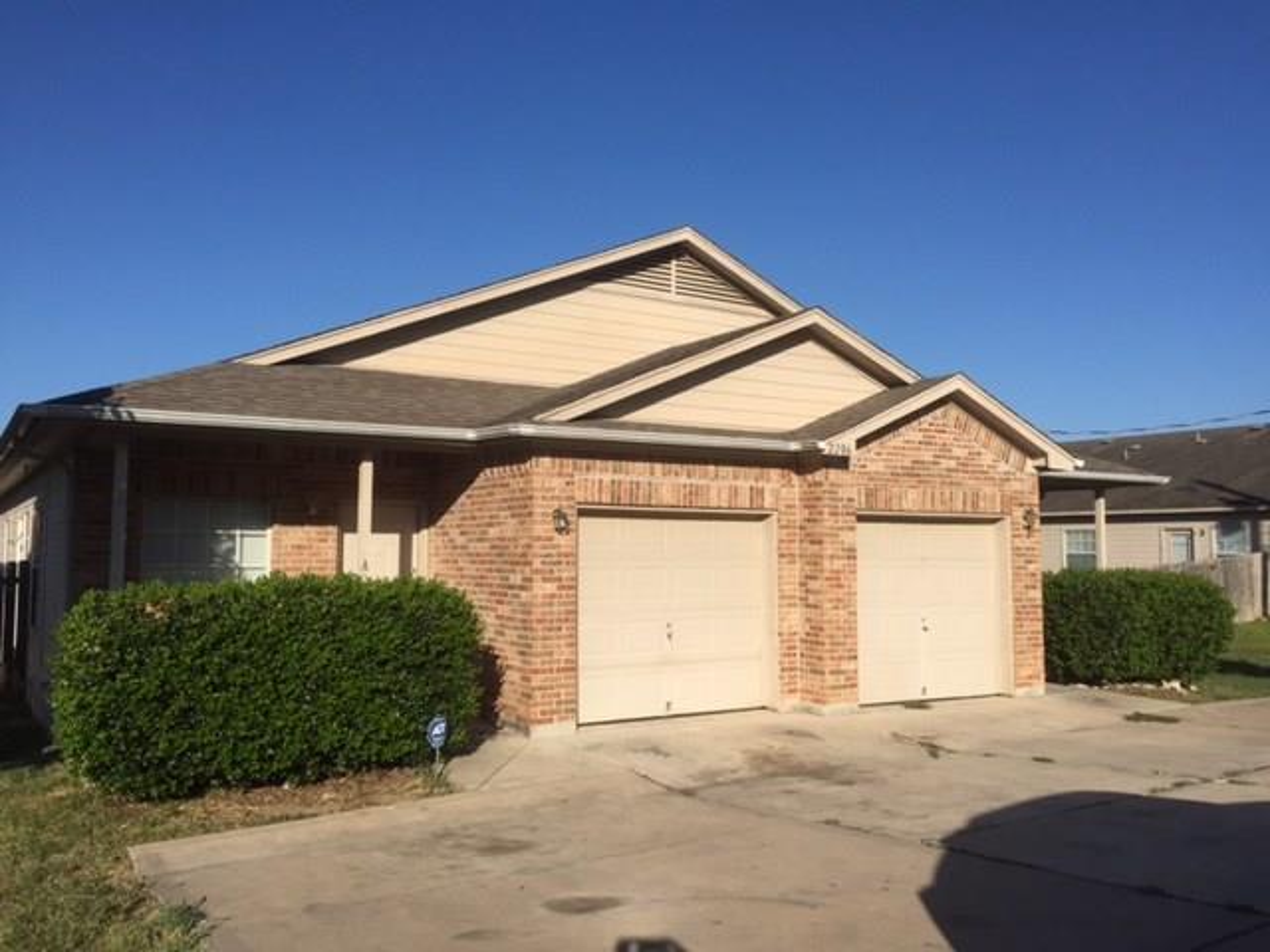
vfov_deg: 48.2
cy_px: 476
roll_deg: +0.0
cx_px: 635
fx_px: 1064
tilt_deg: +5.5
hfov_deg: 61.7
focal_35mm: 29
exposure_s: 1/3300
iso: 32
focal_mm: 4.15
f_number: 2.2
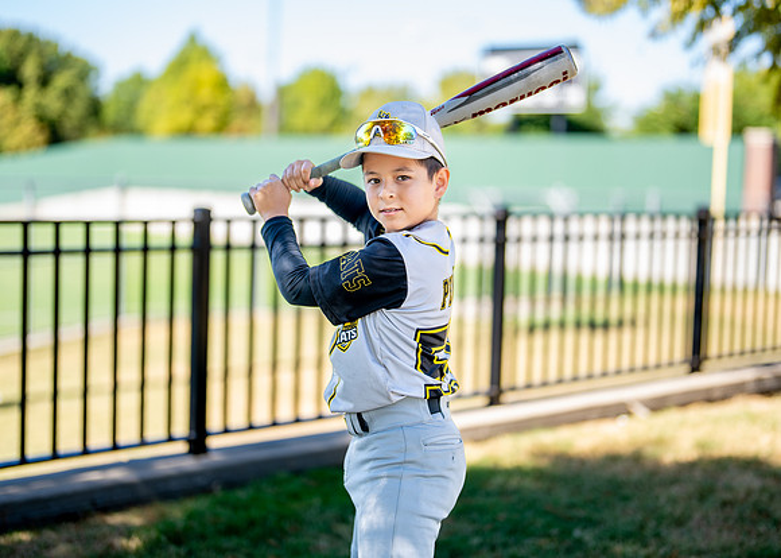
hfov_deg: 32.3
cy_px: 243
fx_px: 1350
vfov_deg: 23.3
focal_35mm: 61
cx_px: 391
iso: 100
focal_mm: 50
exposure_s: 1/1600
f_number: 1.2
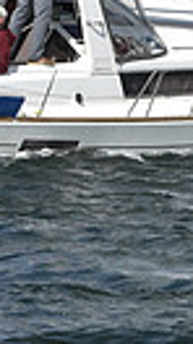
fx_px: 2946
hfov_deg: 3.8
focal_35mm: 323
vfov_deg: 6.7
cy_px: 27
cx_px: 96
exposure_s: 1/1000
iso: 320
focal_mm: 70
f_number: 11
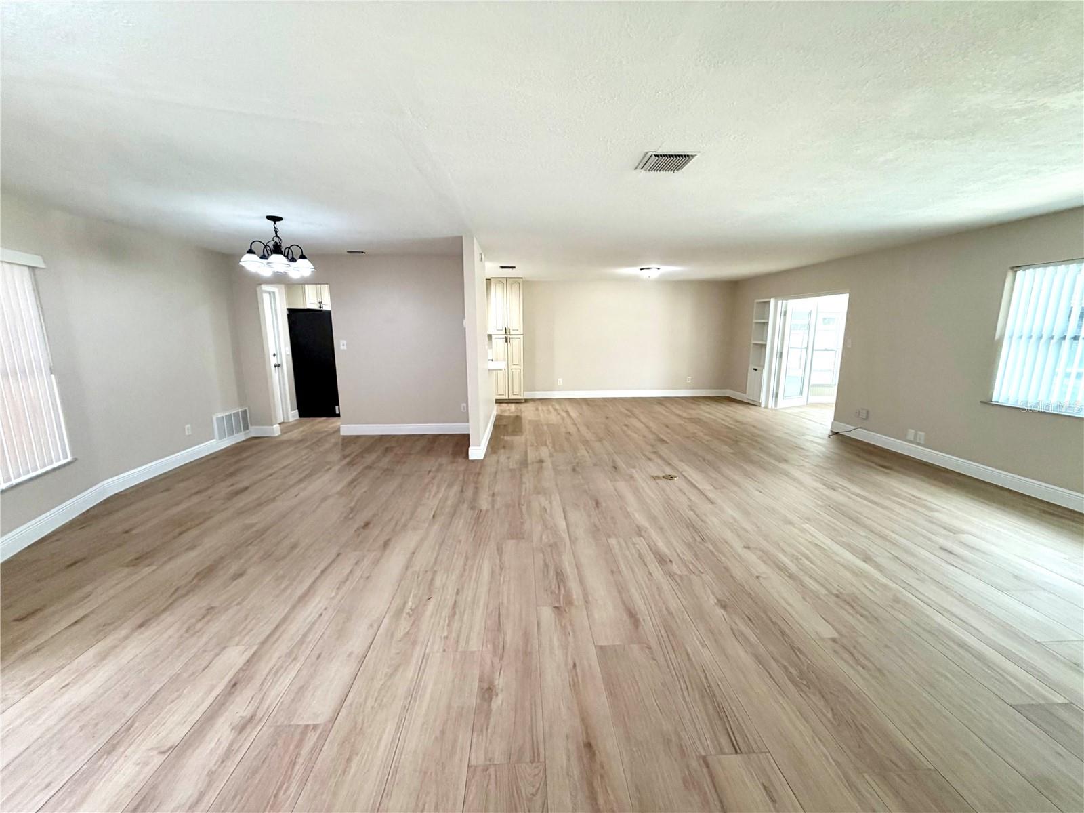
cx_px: 542
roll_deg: +0.4
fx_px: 438
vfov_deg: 85.7
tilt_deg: -10.6
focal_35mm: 14
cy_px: 406
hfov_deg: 102.1
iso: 250
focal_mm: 2.22
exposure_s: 1/120
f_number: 2.2
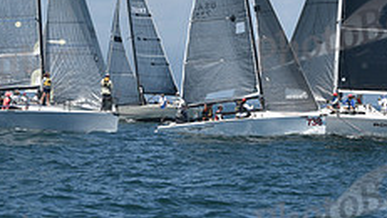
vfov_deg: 6.6
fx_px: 1888
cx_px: 168
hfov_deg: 11.7
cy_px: -34
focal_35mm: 184
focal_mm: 70
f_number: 9
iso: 320
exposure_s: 1/1250
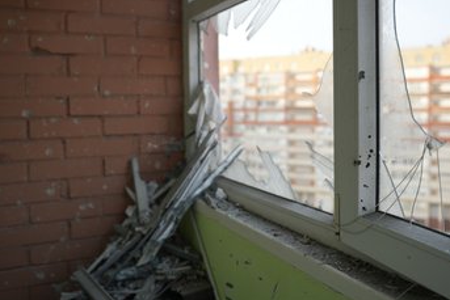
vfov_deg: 37.8
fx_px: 438
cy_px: 132
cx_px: 239
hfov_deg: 54.4
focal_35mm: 35
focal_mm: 30
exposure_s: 1/200
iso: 250
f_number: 2.8
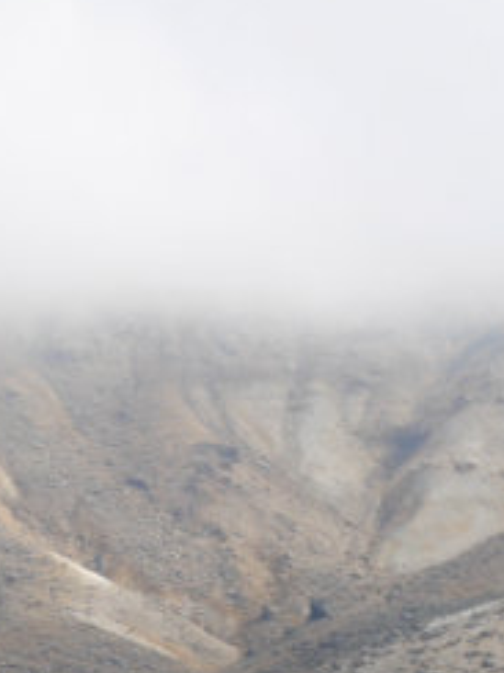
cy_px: 463
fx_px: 5086
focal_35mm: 262
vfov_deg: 7.6
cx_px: -380
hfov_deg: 5.6
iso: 200
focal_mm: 32
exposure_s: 1/320
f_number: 8
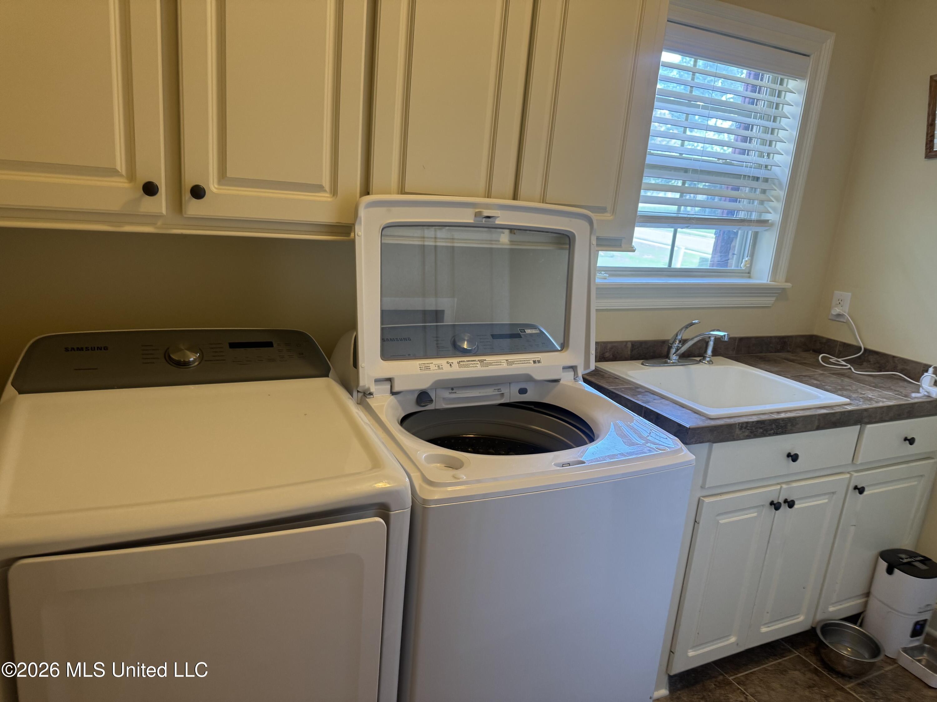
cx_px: 468
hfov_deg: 71.6
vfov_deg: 56.8
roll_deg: -4.6
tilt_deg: -17.0
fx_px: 650
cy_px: 351
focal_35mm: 24
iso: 160
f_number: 1.78
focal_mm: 6.76
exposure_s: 1/60
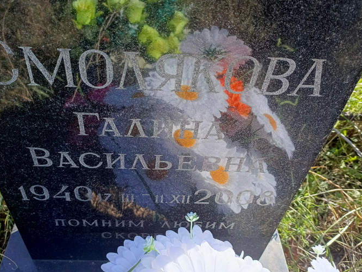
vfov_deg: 46.8
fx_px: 314
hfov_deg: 59.8
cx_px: 161
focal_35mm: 30
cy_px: 137
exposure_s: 1/216
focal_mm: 4.76
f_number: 1.69
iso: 112
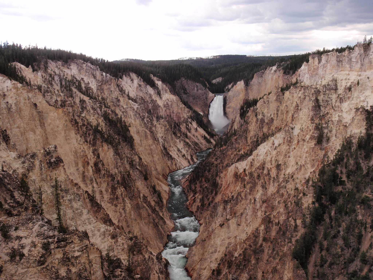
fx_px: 431
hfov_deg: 46.8
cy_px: 140
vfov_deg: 36.0
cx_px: 186
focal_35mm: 40
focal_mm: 7.25
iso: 64
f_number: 3.9
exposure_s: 1/160
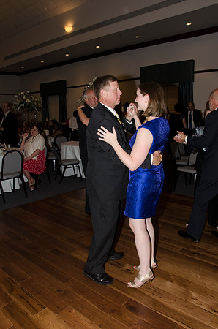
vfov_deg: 67.5
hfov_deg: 47.7
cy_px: 164
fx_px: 246
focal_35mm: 27
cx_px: 109
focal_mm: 18
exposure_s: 1/60
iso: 640
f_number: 9
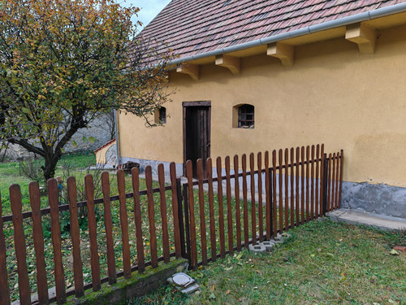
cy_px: 152
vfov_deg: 51.4
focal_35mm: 27
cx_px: 203
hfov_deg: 65.3
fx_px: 317
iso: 50
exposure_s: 1/390
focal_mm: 7.62
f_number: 1.6
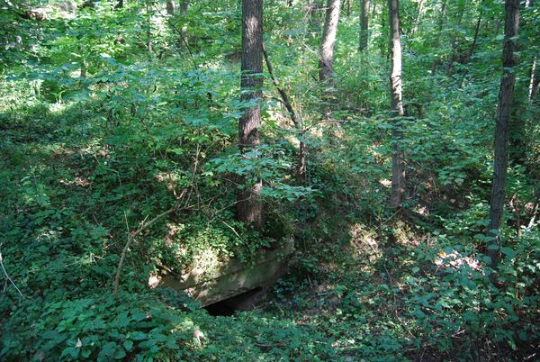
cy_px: 181
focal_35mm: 27
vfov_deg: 48.1
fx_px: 406
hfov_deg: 67.3
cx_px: 270
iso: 400
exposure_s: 1/25
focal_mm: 18
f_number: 3.5
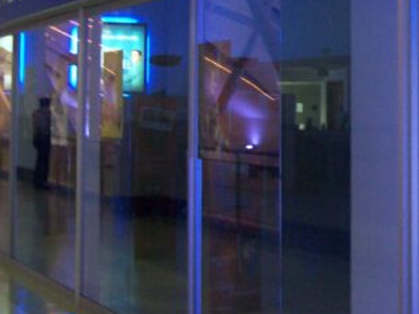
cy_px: -13
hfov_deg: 21.7
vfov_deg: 16.4
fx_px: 1064
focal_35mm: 88
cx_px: 387
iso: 160
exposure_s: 1/14.9
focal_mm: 6
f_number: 2.7
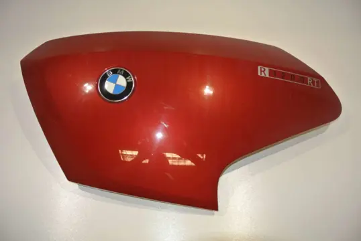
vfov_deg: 48.0
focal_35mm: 27
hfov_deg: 67.3
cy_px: 120
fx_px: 271
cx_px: 180
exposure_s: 1/60
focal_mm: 10
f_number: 3.5
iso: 200
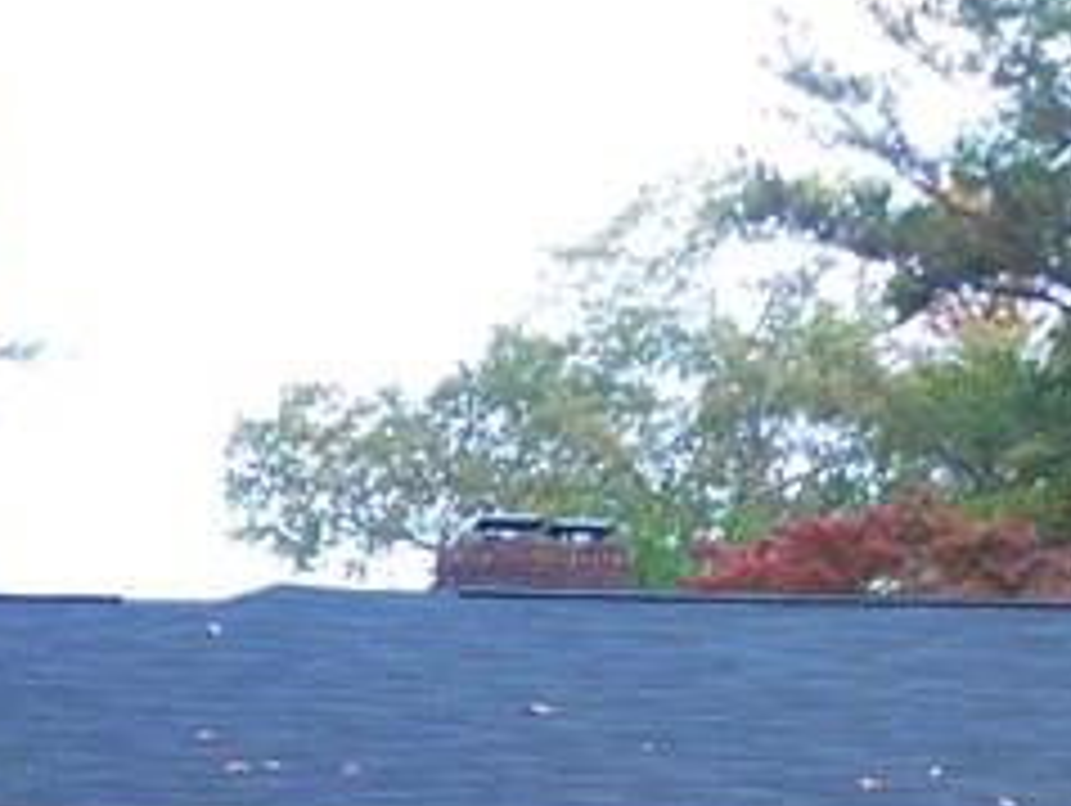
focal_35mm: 202
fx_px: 6256
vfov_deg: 7.3
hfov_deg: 9.8
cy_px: 792
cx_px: 531
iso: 160
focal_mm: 8.5
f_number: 4.2
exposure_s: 1/60
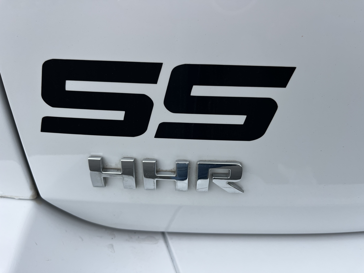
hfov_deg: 67.3
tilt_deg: -29.1
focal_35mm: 26
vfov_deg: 53.1
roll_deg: +4.0
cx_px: 182
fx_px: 273
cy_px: 136
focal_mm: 5.1
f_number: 1.6
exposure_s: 1/1536
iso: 50
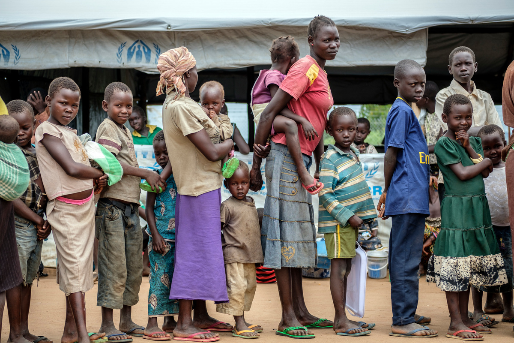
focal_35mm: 75
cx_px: 257
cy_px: 172
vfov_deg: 18.2
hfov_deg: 27.0
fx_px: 1071
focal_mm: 50
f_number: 2.8
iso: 200
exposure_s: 1/1600
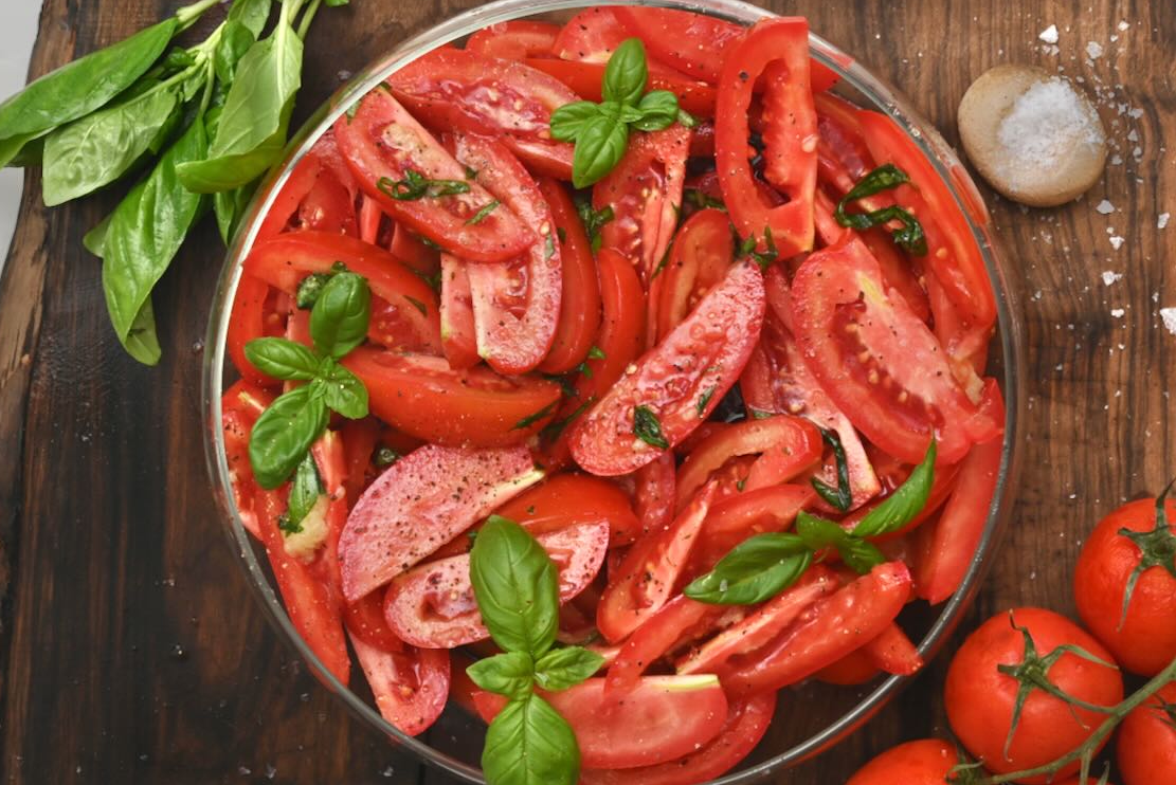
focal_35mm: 54
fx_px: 1765
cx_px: 627
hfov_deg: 36.8
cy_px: 397
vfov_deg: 25.1
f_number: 11
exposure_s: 1/60
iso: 200
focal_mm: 50
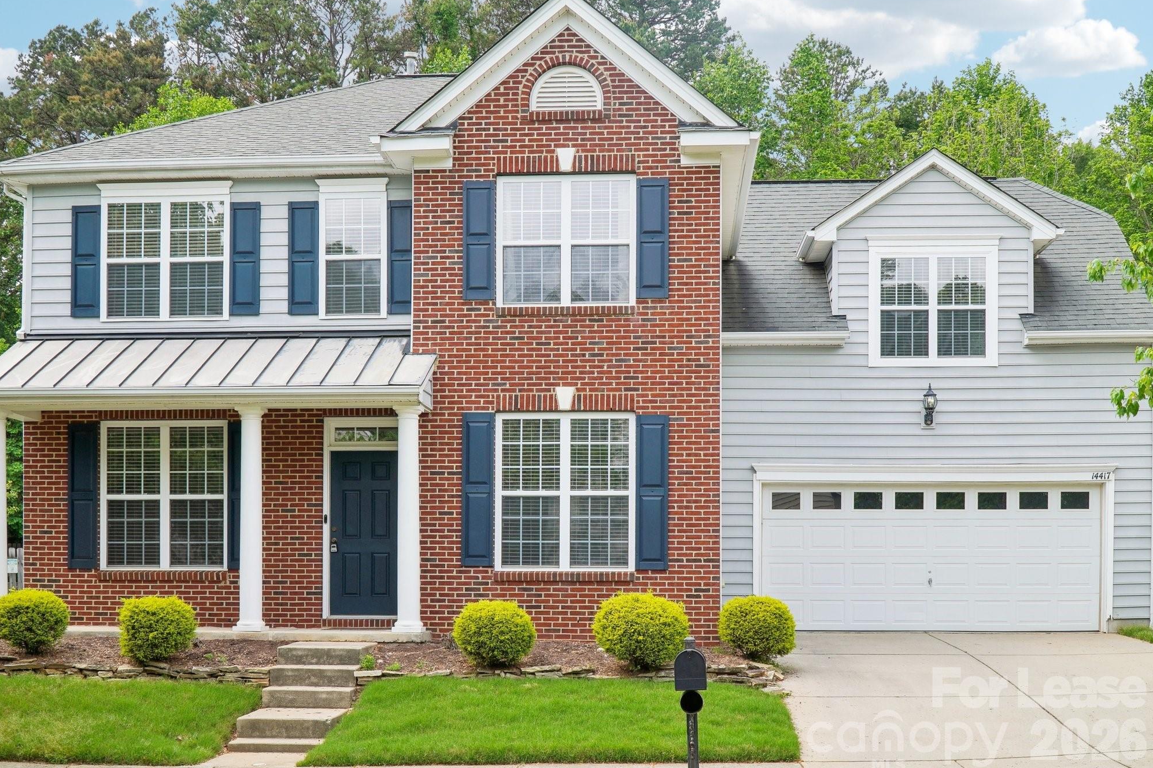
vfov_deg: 34.6
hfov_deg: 50.1
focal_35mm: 39
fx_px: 1233
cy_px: 386
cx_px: 563
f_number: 8
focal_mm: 25
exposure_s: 1/125
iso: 100
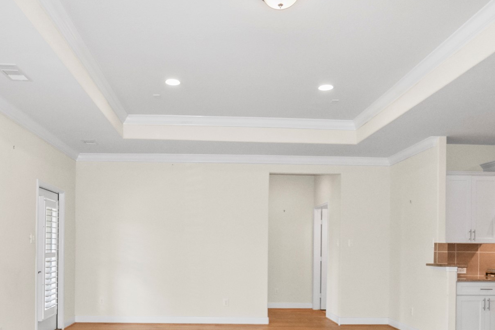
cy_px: 245
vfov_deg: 46.3
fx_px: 371
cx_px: 208
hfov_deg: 67.0
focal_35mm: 27
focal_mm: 10
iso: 560
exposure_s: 1/125
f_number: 5.6
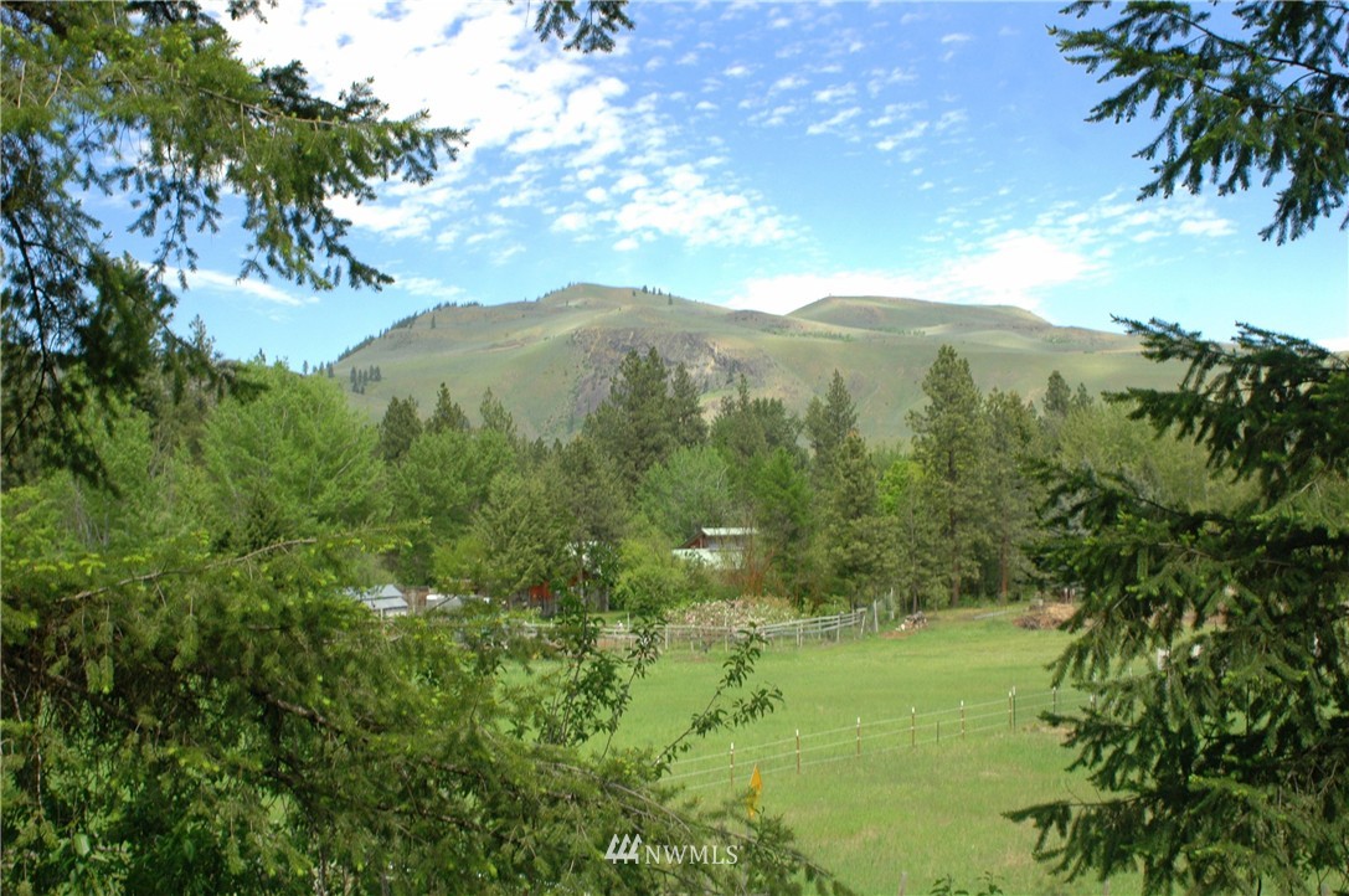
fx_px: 1572
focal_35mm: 42
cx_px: 674
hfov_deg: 46.4
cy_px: 448
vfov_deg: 31.8
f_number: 5.6
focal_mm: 28
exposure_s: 1/125
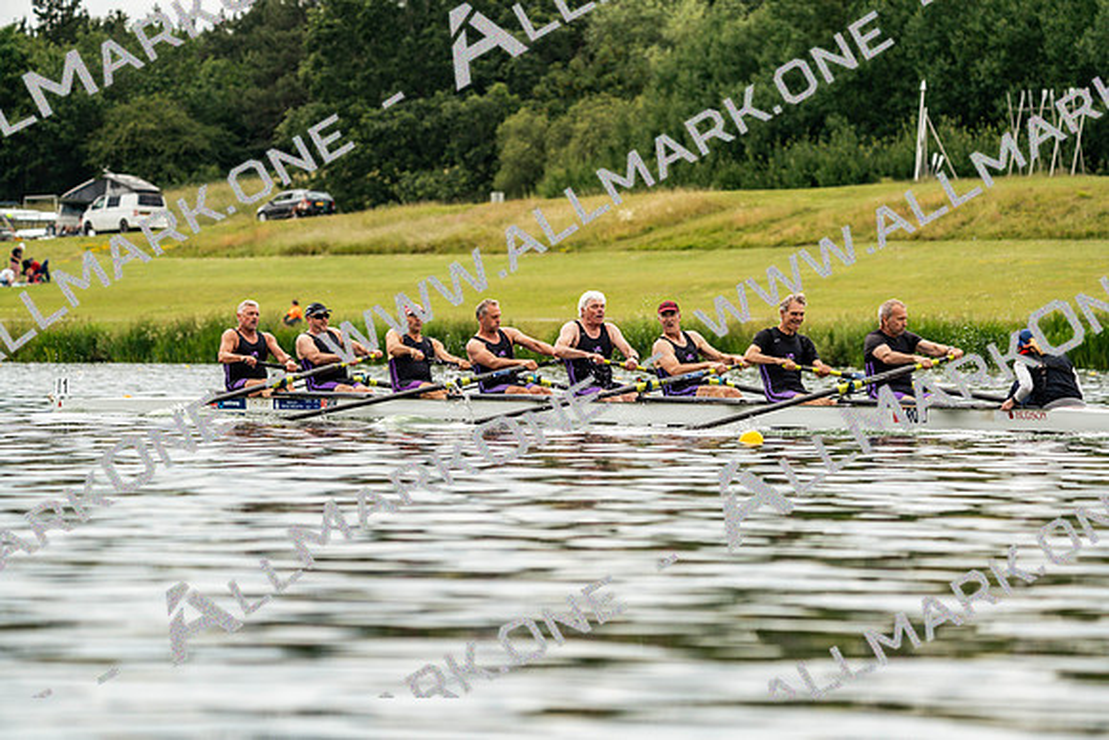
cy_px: 370
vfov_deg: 5.5
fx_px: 7641
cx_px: 554
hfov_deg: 8.3
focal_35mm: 248
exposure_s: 1/2000
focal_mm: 248
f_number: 6.3
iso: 400
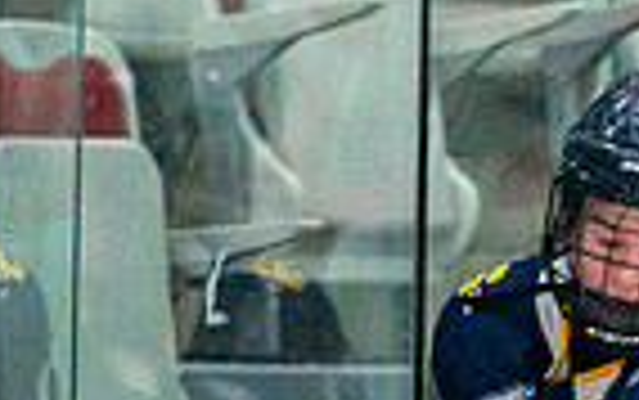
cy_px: 1052
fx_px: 19642
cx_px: 1056
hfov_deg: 1.9
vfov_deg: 1.2
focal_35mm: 1127
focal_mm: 200
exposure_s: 1/1600
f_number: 2.8
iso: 4000
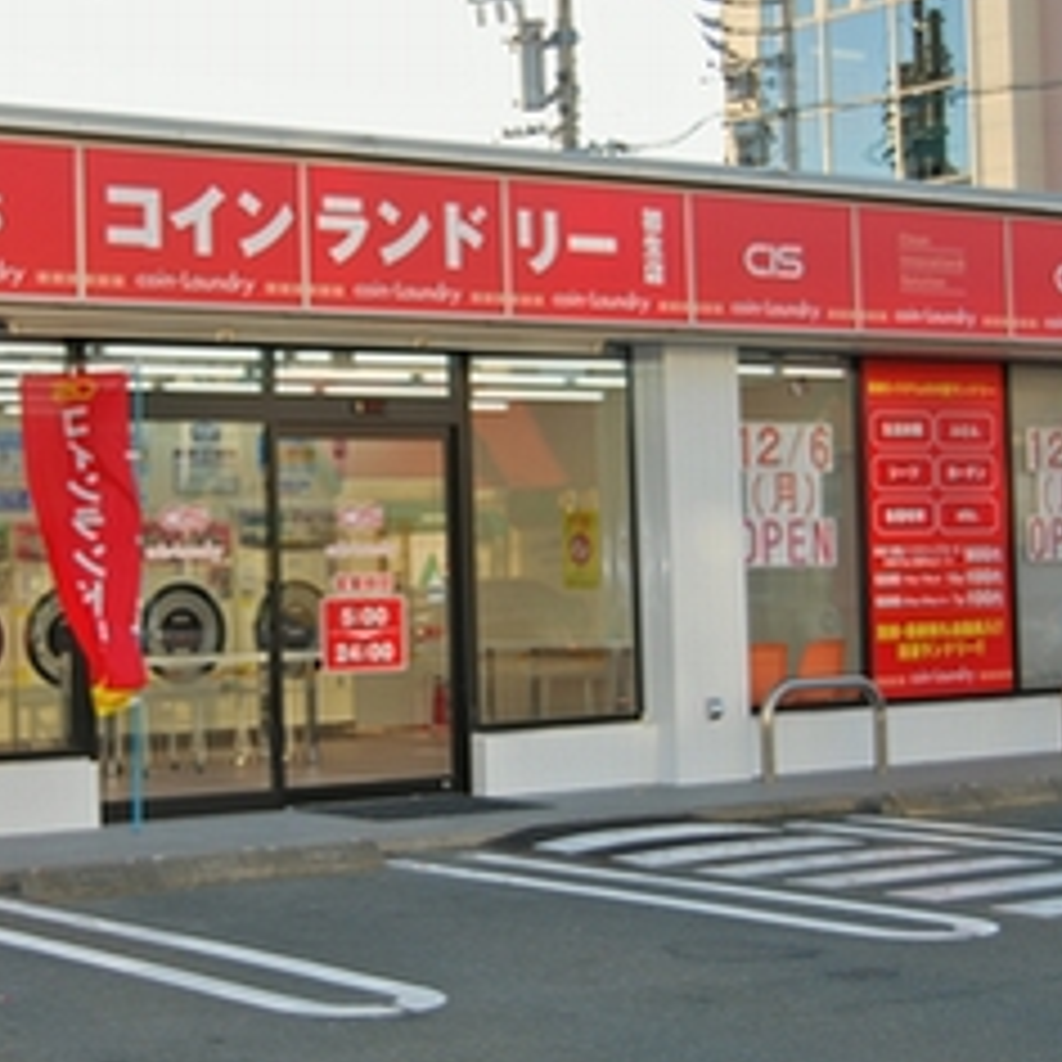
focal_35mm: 81
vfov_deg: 21.4
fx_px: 2811
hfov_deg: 21.3
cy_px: 432
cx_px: 308
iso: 100
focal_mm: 30
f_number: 4.2
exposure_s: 1/200
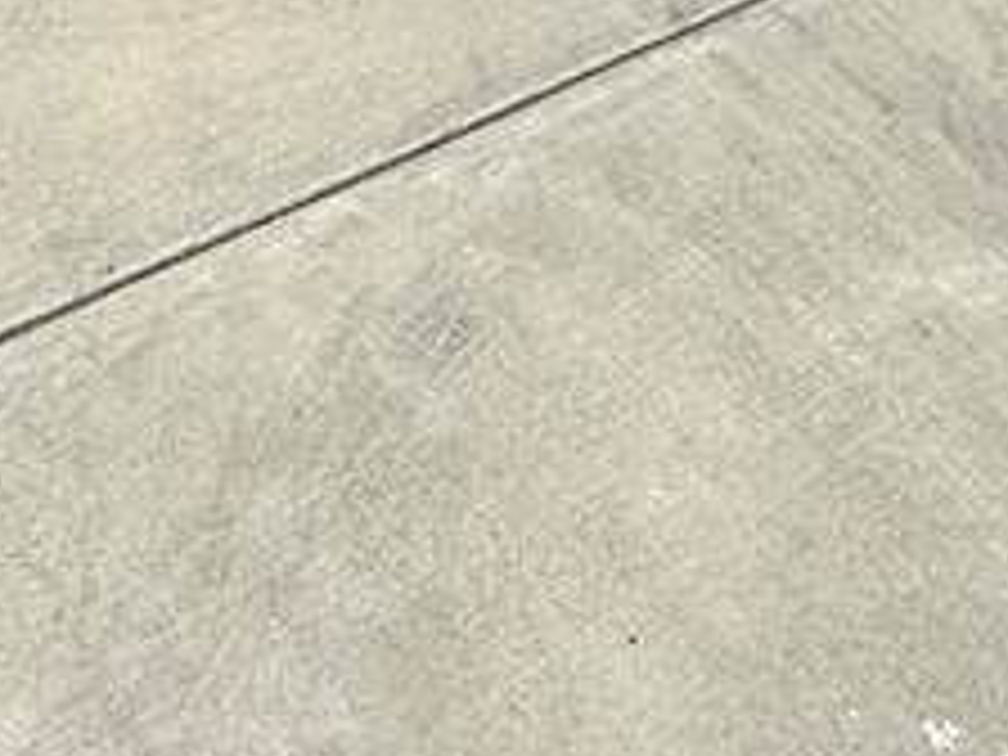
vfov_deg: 17.2
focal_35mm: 64
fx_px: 1864
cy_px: -724
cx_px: 324
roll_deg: -2.1
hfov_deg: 30.0
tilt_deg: -8.8
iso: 50
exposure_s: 1/4762
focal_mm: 2.22
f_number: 2.2
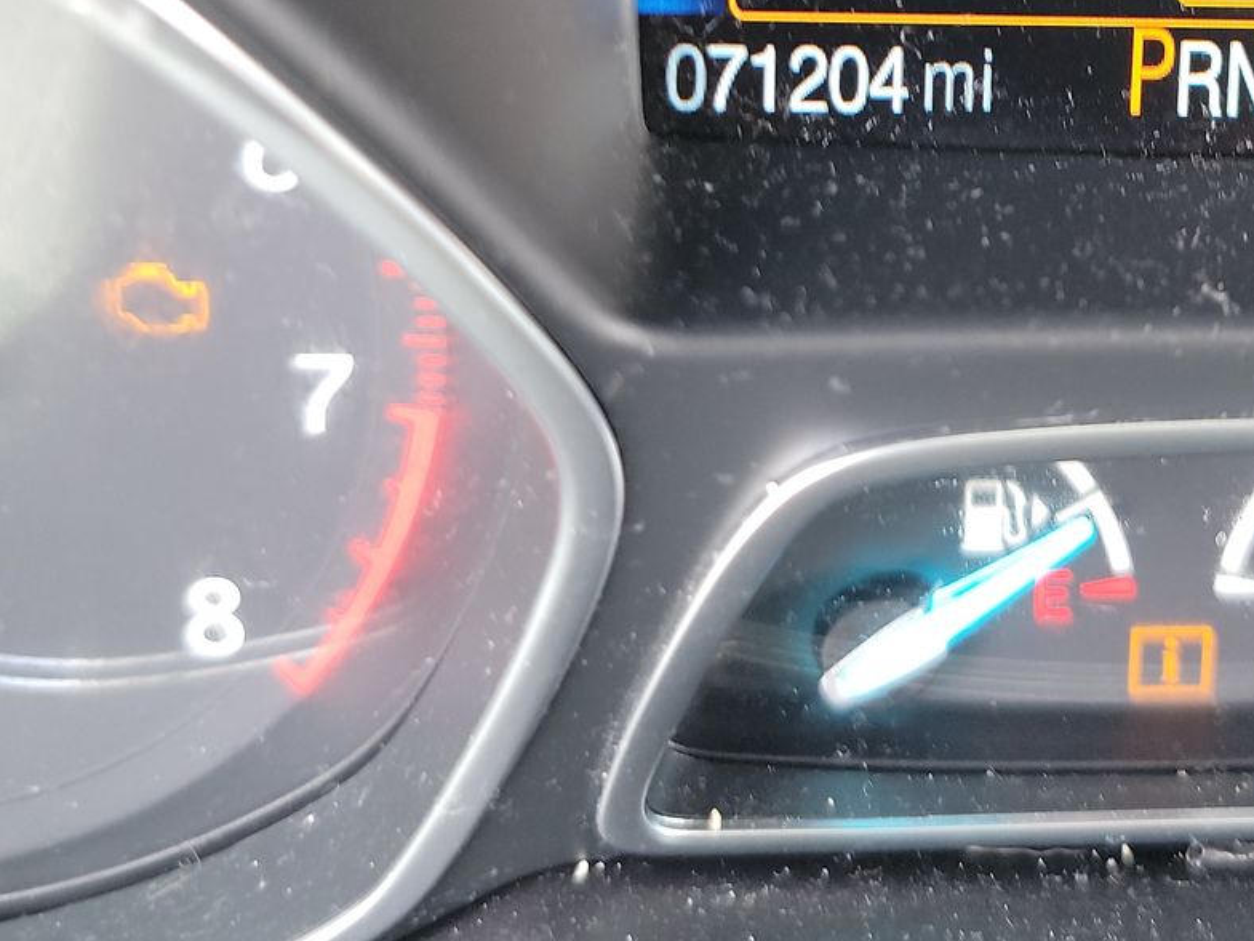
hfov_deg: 38.1
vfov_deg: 28.3
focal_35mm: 49
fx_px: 1775
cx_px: 920
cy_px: 58
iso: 478
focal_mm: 6.7
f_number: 1.8
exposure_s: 1/59
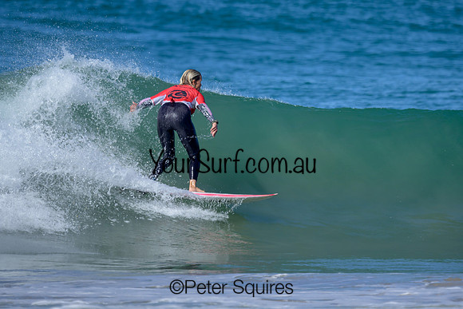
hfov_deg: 1.9
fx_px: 14148
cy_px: 99
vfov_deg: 1.3
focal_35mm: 1100
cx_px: 216
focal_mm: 800
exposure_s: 1/2000
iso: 320
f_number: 6.3
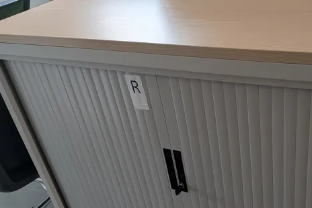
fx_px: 373
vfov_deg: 30.5
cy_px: 166
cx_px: 225
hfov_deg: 44.3
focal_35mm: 43
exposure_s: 1/16.7
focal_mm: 4.53
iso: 403
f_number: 1.7
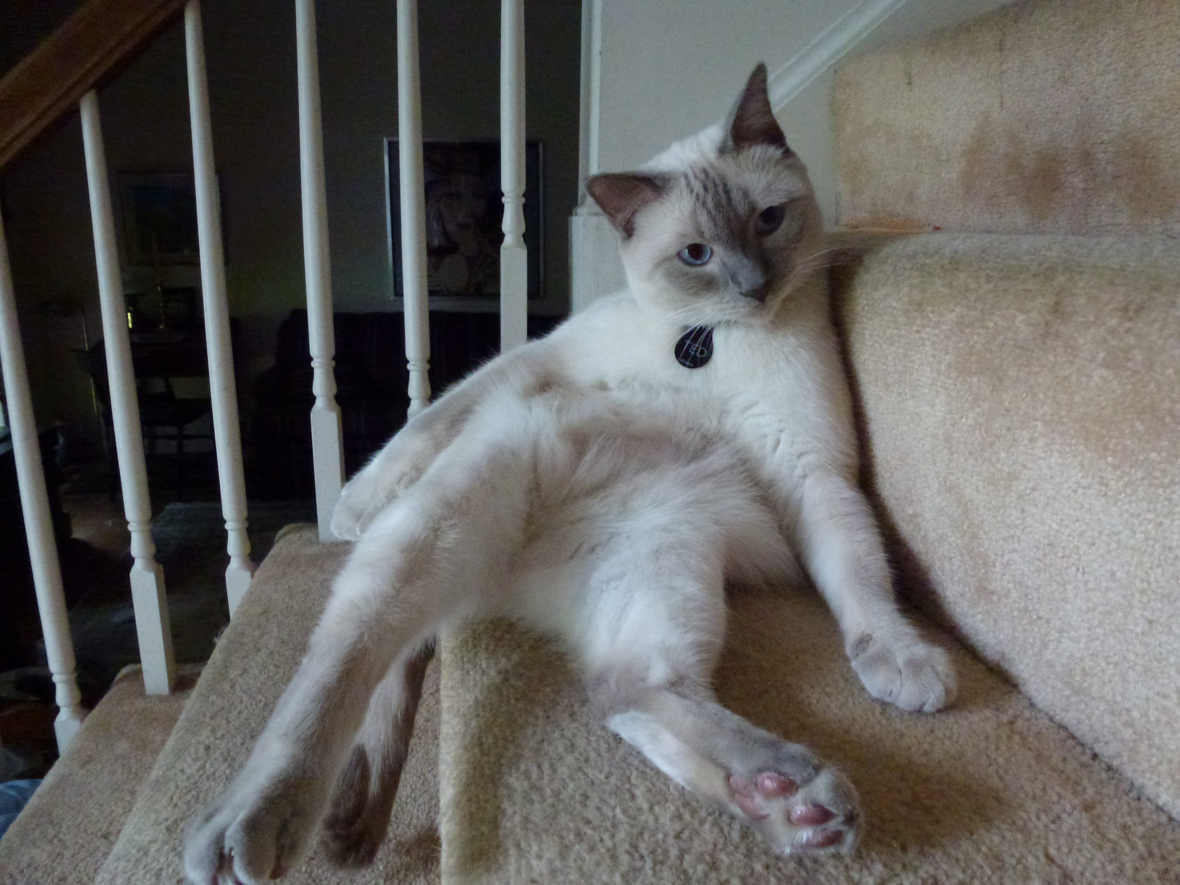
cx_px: 590
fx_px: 818
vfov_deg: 56.8
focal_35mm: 24
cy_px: 442
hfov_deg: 71.6
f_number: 3.3
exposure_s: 1/20
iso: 800
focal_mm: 4.3
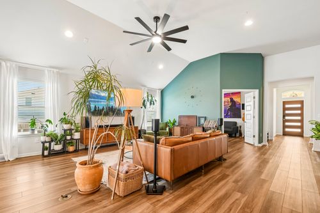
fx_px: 133
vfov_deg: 77.3
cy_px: 106
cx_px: 160
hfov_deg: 100.4
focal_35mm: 15
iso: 400
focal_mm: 10
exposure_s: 1/8
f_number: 8
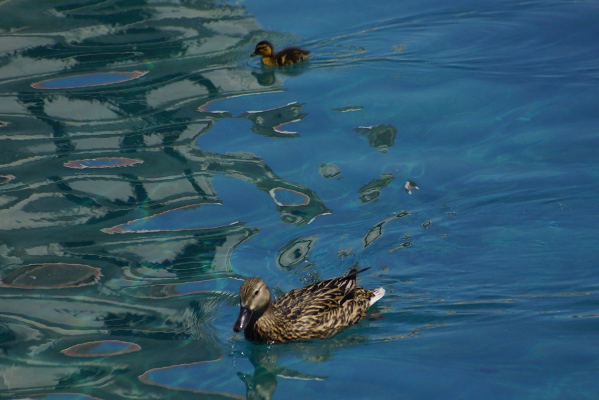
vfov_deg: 3.7
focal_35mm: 375
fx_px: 6240
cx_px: 300
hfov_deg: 5.5
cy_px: 200
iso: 160
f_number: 6.3
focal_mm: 250
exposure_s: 1/400
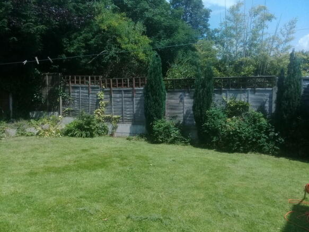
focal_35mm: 31
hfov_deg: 58.4
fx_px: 277
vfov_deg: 45.4
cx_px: 154
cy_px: 116
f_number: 2.2
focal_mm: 3.3
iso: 64
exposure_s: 1/1323
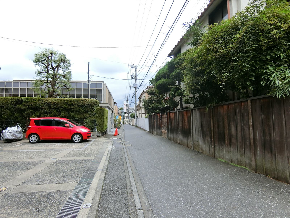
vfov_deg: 68.7
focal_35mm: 19
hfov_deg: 84.7
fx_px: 159
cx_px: 145
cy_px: 109
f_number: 2.7
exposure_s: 1/640
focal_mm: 4.06
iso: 80
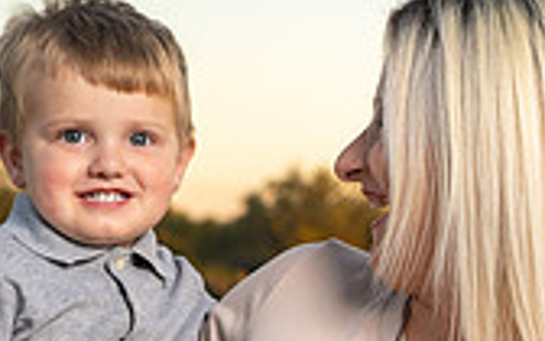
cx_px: 305
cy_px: 468
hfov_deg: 15.0
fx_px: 2065
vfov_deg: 9.2
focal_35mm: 139
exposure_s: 1/160
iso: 100
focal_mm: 51
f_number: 5
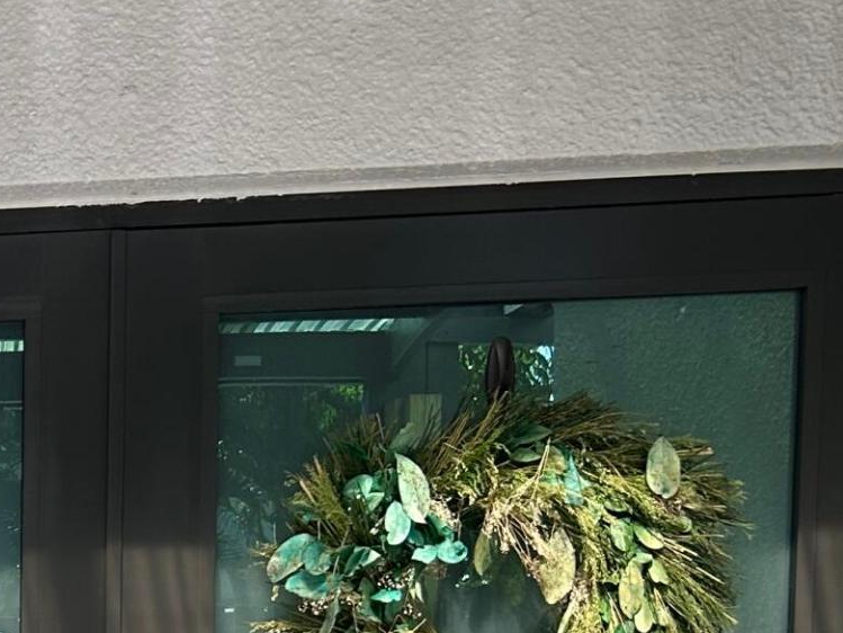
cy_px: 931
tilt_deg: -5.4
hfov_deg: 17.4
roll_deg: +0.6
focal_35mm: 100
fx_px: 2436
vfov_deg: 13.9
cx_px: -479
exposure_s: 1/705
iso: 50
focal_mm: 5.7
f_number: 1.5
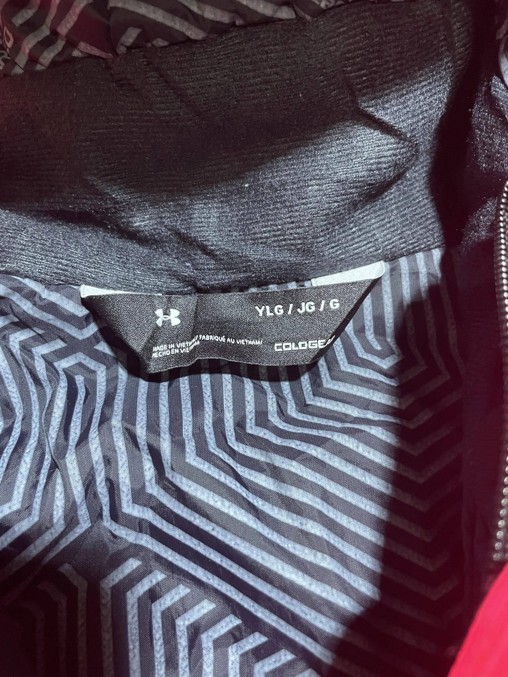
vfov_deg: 67.3
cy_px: 338
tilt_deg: -42.2
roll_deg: +1.2
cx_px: 254
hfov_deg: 53.1
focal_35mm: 26
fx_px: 509
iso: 250
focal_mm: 4.2
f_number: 1.6
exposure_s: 1/50
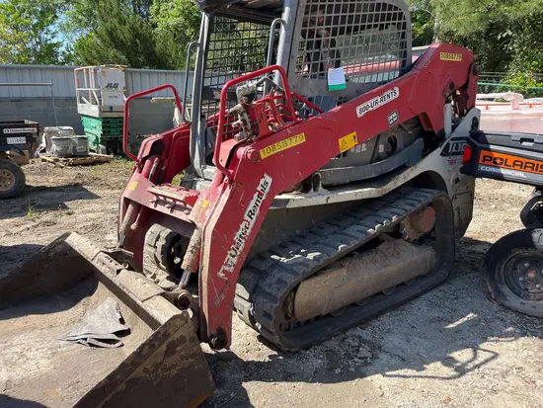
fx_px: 408
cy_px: 204
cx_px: 272
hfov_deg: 67.3
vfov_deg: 53.1
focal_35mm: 26
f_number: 1.6
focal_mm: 5.1
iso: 50
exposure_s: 1/1036
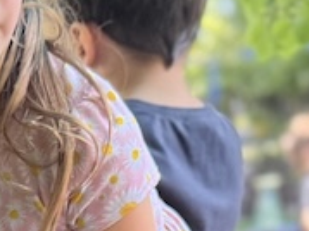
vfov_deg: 8.4
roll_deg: +6.0
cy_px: 555
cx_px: -126
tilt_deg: -11.0
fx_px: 1436
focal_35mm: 161
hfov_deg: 11.8
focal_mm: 6.76
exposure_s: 1/188
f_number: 1.78
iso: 160
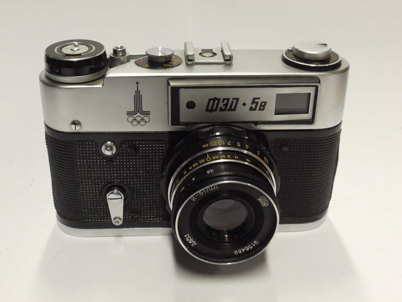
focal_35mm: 48
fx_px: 557
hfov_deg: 39.7
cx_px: 201
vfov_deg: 30.3
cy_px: 151
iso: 800
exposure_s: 1/15
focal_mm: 24
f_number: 10
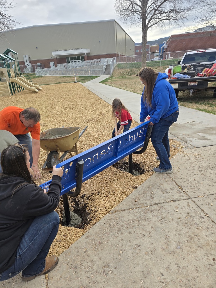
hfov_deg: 58.9
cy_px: 144
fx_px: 191
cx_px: 108
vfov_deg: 73.9
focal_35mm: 23
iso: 12
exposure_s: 1/342
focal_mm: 6.3
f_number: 1.7
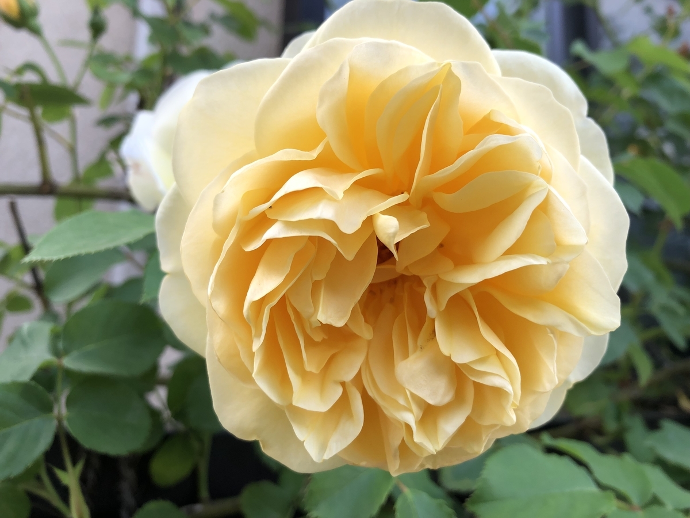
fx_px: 558
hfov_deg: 63.4
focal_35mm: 28
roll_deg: -2.0
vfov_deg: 49.7
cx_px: 345
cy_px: 259
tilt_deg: +11.4
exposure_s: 1/180
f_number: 1.8
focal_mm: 3.99
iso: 20
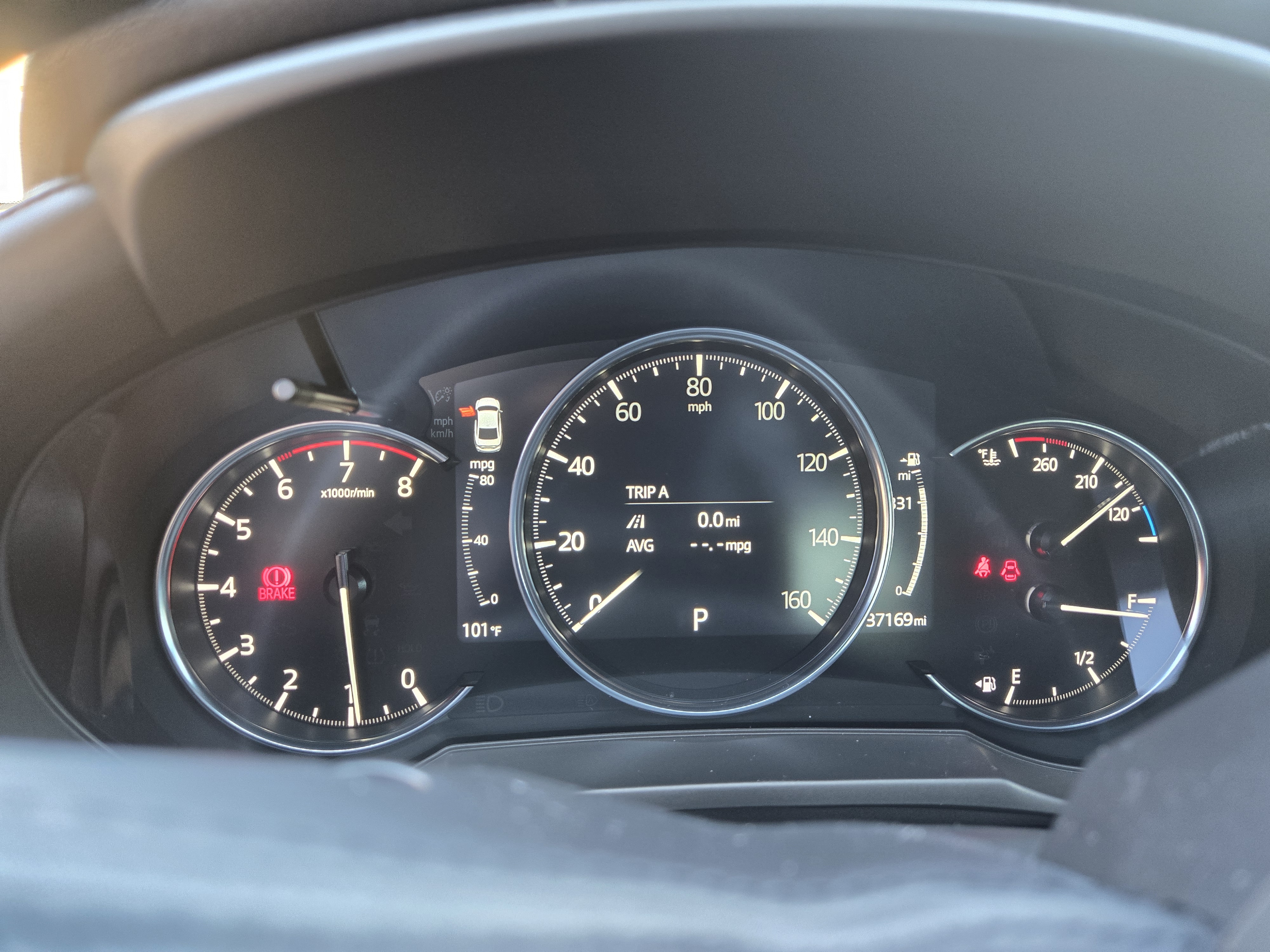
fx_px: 844
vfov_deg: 58.9
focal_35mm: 23
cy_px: 476
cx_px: 635
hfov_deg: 73.9
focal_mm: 5.4
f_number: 1.8
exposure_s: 1/37
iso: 250
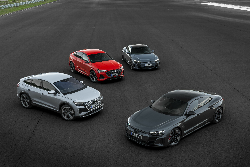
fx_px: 299
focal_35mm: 43
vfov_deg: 31.2
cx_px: 125
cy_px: 84
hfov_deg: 45.4
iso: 160
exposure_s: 1/25
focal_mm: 43
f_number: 10
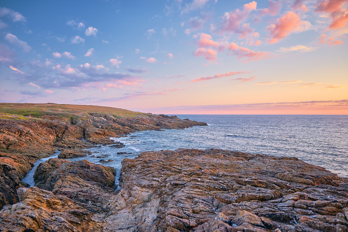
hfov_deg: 67.4
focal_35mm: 27
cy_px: 116
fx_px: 261
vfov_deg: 47.9
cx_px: 174
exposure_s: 1/27
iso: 160
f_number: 2.8
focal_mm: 18
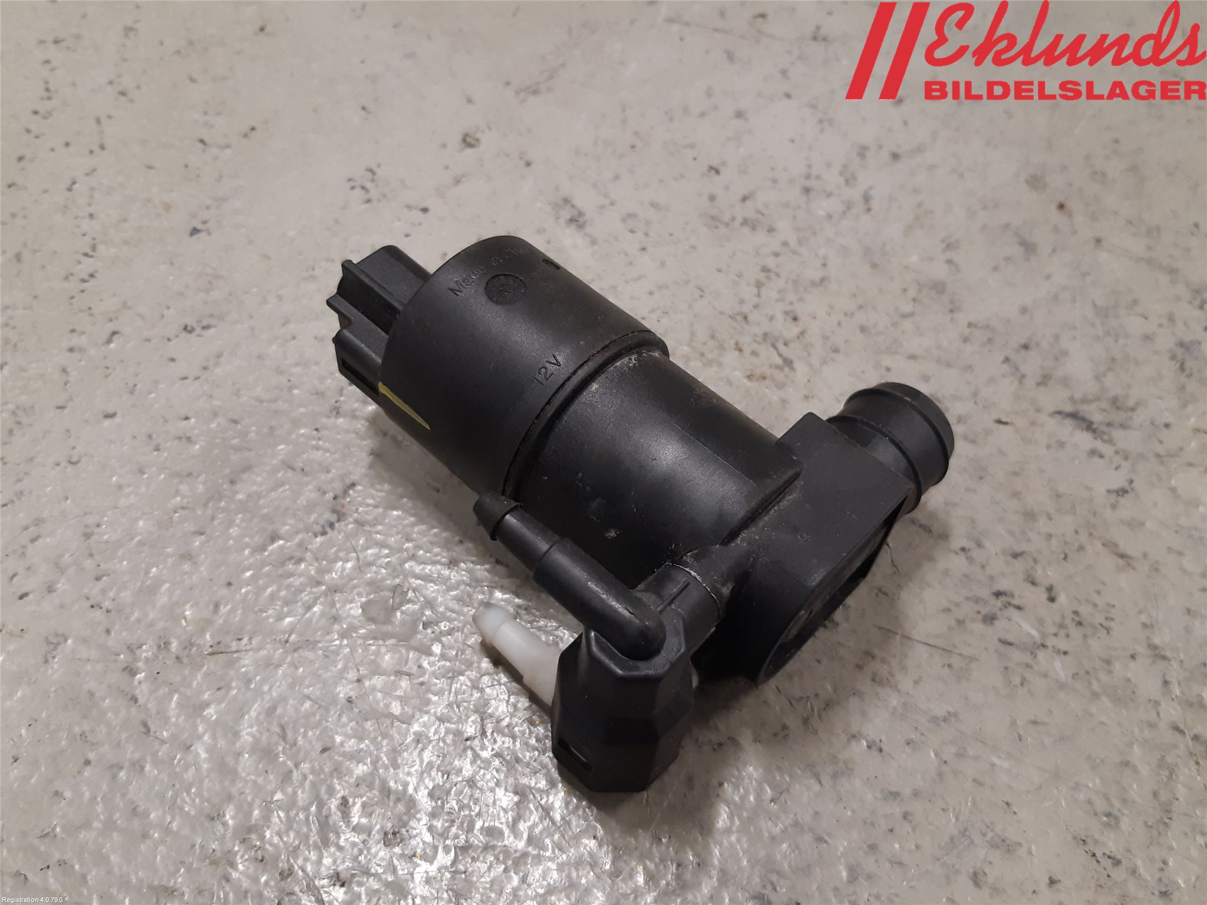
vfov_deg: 53.1
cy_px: 452
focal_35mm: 26
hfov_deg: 67.3
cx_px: 604
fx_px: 907
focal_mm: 3.93
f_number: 1.7
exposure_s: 1/50
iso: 125
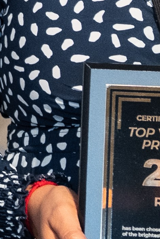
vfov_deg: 3.1
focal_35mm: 651
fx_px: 4335
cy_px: -279
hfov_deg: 2.1
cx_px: -170
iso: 1250
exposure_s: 1/200
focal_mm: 66
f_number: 2.5
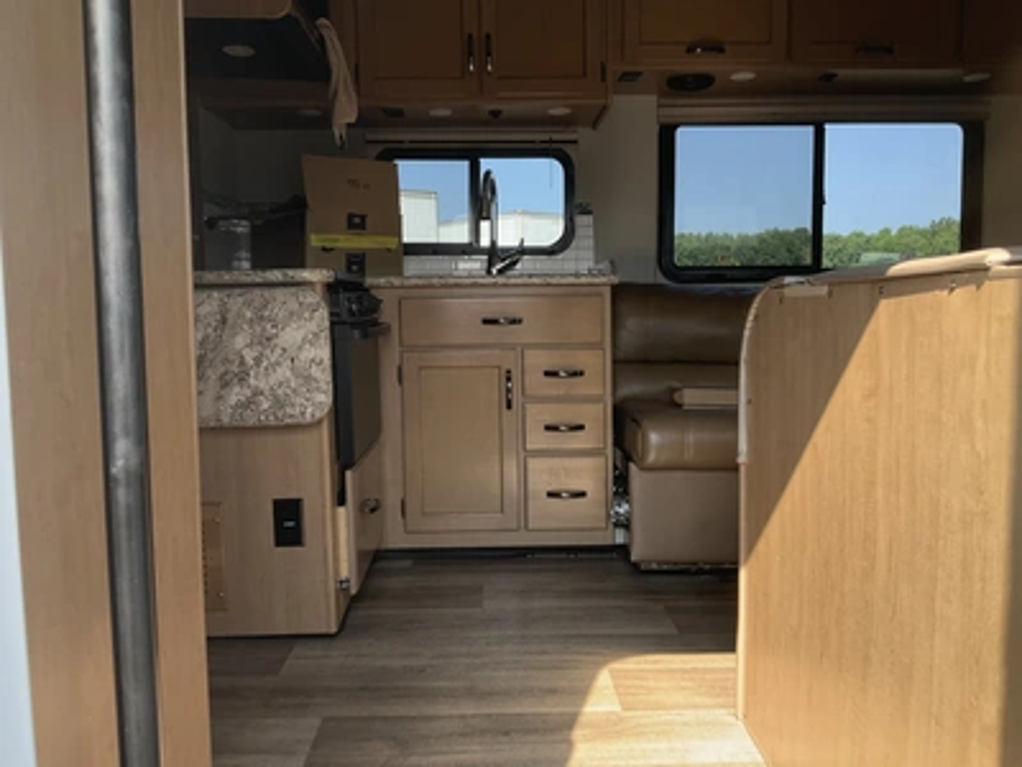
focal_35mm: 29
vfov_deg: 48.2
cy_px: 384
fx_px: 856
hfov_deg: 61.7
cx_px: 511
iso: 25
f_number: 1.8
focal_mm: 3
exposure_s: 1/268
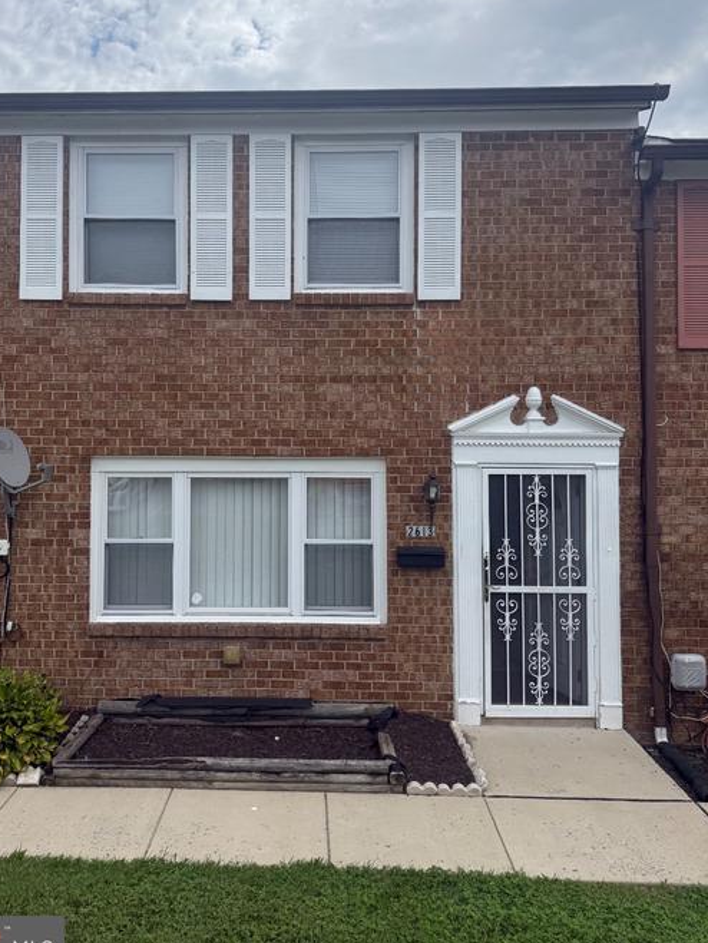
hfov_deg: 49.6
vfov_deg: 63.3
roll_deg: -0.7
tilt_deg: +2.4
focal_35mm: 28
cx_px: 298
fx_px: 763
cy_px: 424
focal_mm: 6.76
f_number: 1.78
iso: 125
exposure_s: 1/8130
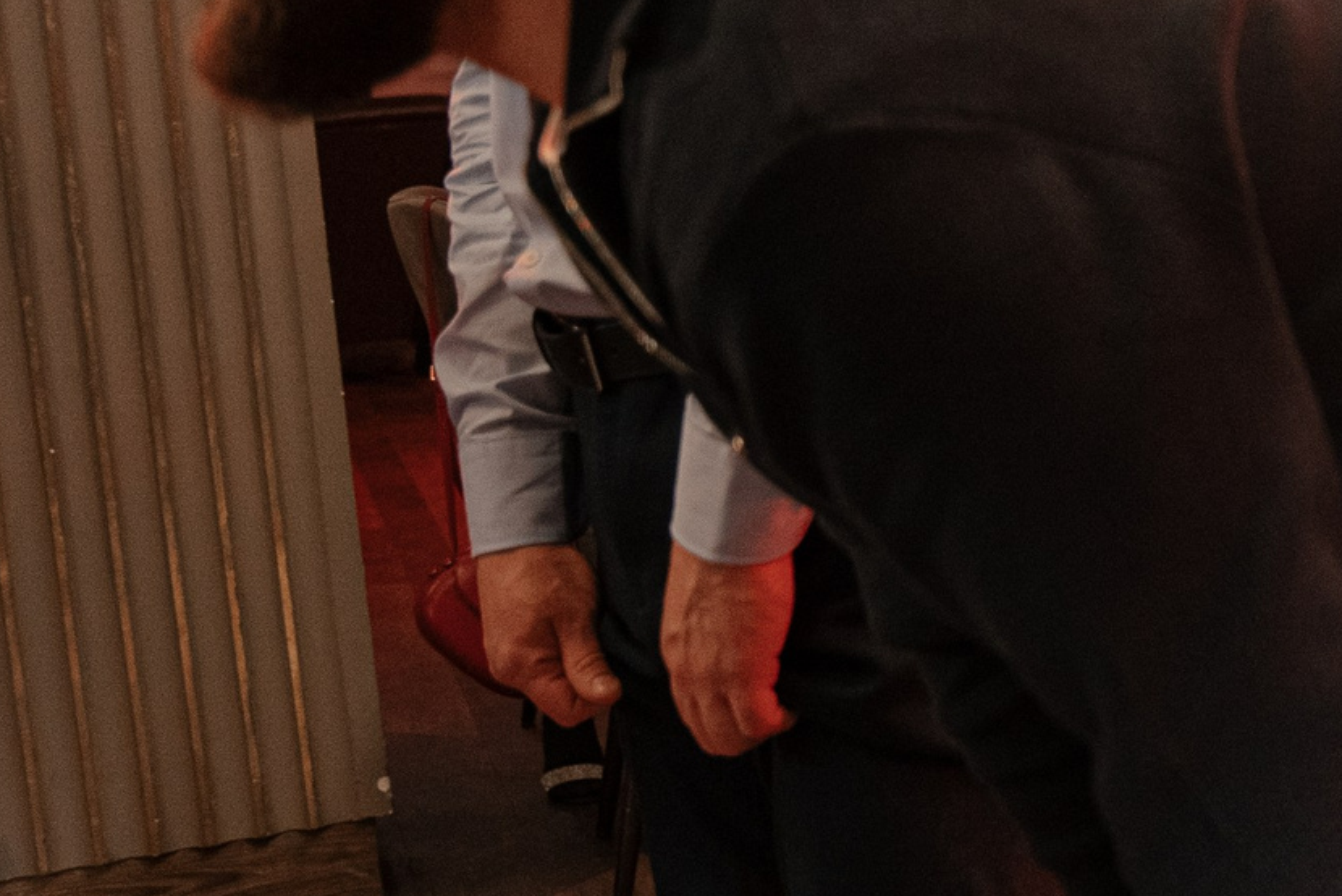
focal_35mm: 82
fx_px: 3058
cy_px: 271
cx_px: 2250
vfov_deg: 16.6
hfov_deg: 19.8
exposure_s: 1/200
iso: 1600
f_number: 2.8
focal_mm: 24
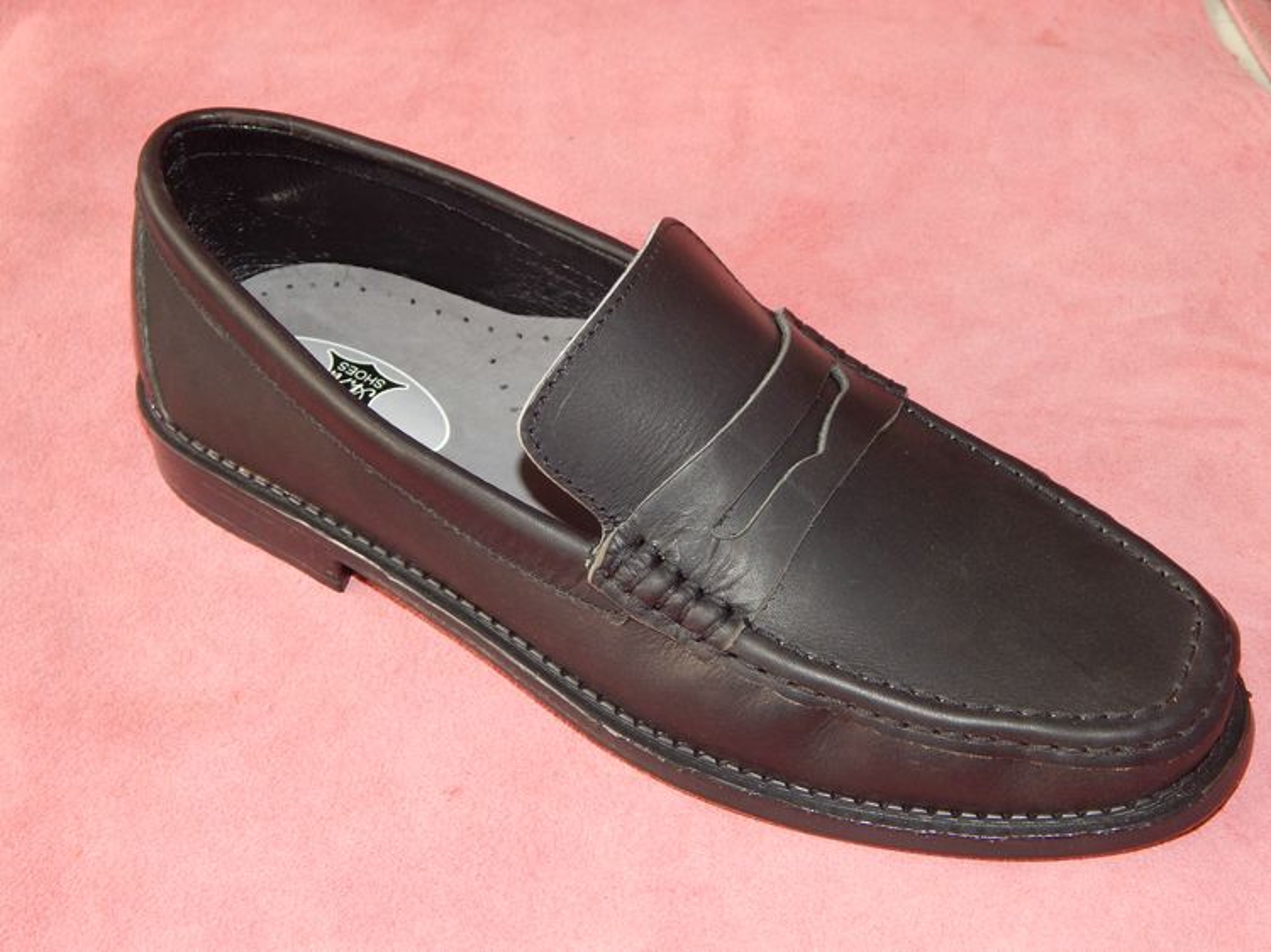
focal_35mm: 61
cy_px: 476
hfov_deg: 31.7
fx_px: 2239
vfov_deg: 24.0
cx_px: 636
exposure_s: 1/30
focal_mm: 10.9
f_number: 4
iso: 200
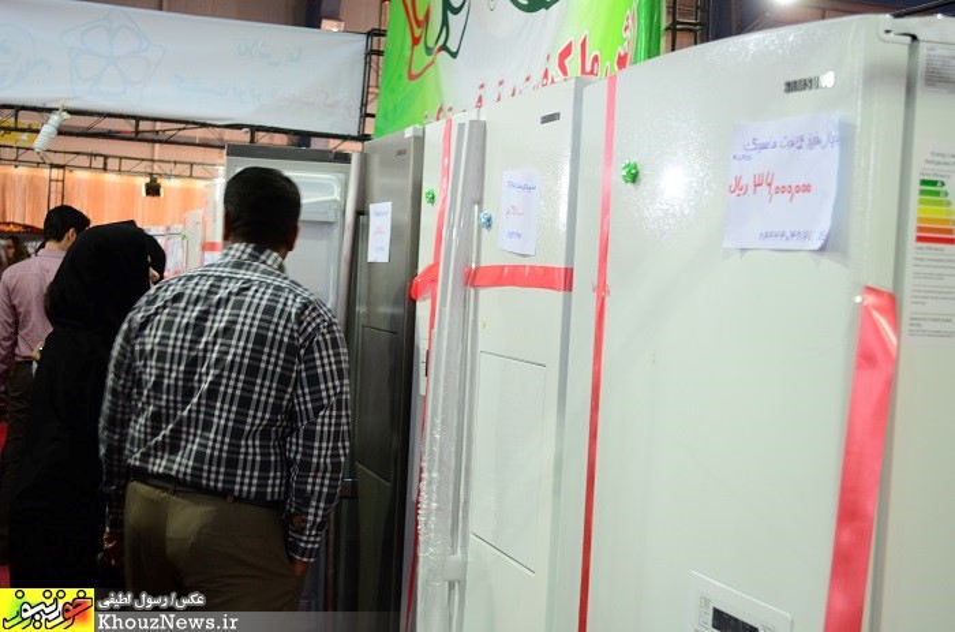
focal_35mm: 51
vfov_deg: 26.3
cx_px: 478
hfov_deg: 39.0
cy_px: 316
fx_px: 1350
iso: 800
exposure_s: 1/25
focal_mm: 34
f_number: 5
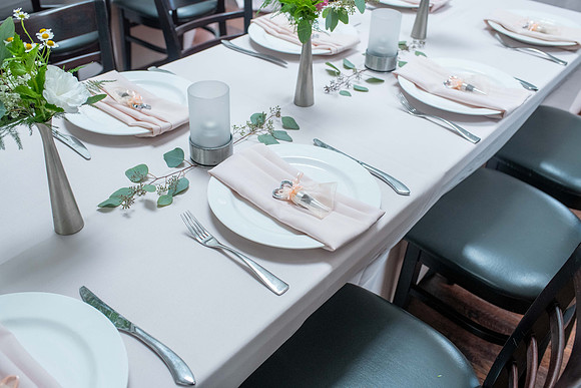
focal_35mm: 35
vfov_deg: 37.9
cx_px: 290
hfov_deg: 54.4
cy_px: 194
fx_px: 565
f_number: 5
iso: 800
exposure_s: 1/320
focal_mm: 35
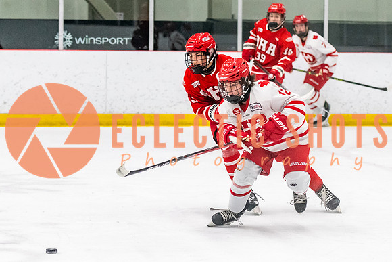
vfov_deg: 7.6
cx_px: 311
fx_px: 1959
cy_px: 169
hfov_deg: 11.4
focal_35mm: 180
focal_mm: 92
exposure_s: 1/800
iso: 4000
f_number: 2.8
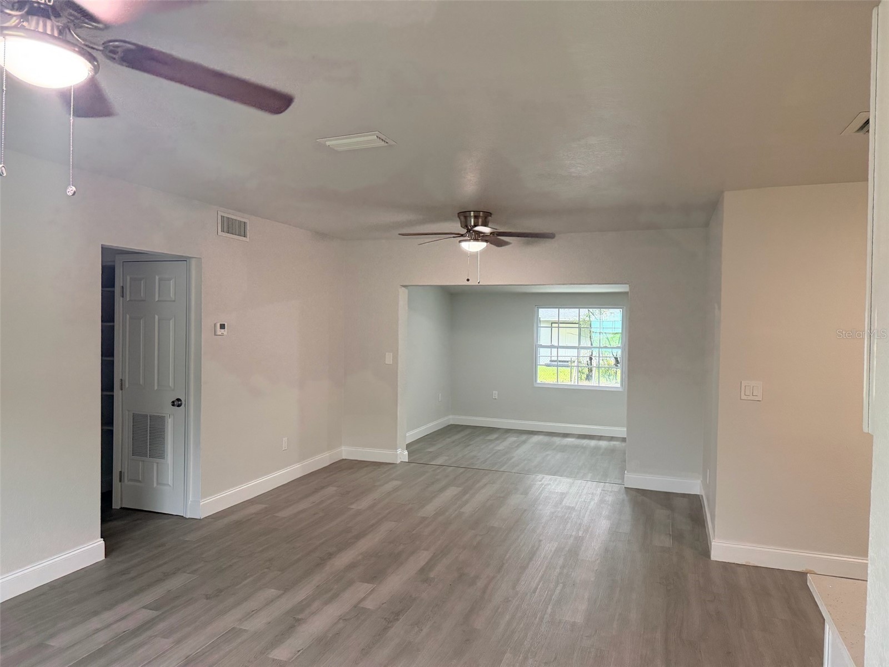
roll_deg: -0.4
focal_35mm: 24
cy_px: 334
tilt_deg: -1.8
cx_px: 444
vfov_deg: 56.8
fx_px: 616
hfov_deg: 71.6
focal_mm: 6.76
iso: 320
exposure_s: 1/120
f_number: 1.78
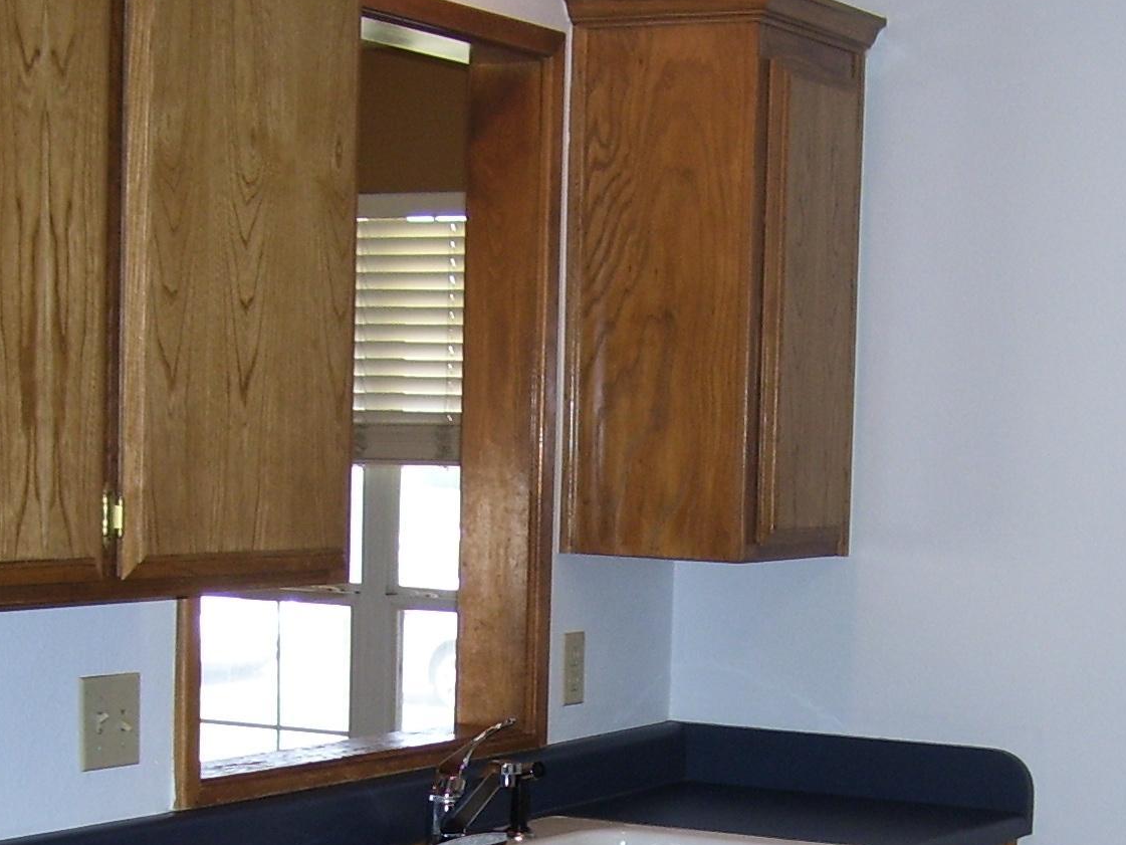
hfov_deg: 23.0
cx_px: 576
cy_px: 865
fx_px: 2765
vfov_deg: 17.0
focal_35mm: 85
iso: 80
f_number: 2.7
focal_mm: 6
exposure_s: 1/60
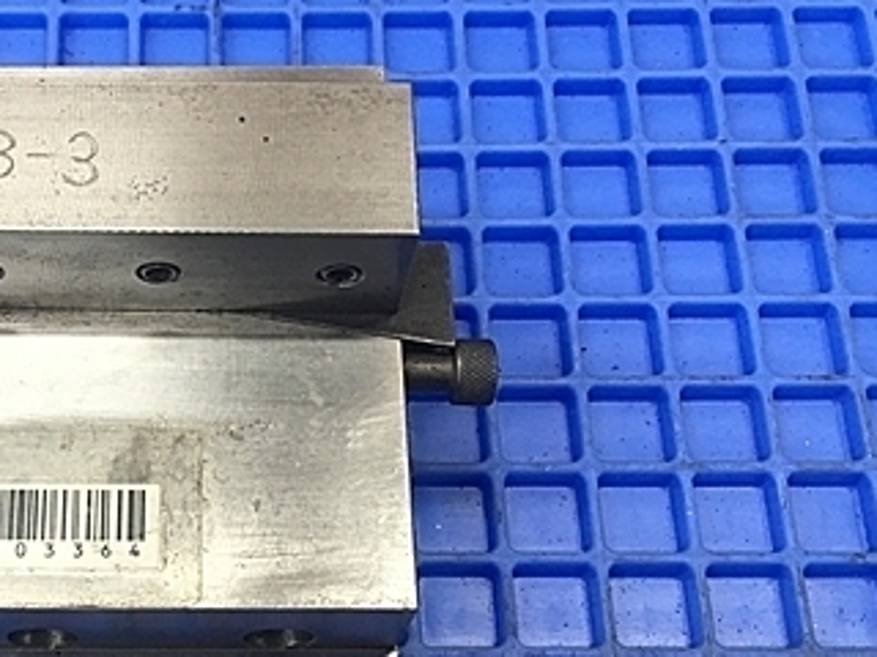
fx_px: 1469
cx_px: 175
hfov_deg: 32.3
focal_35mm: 58
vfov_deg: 25.2
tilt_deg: -66.7
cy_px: 350
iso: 100
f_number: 2.2
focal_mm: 4.15
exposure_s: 1/30
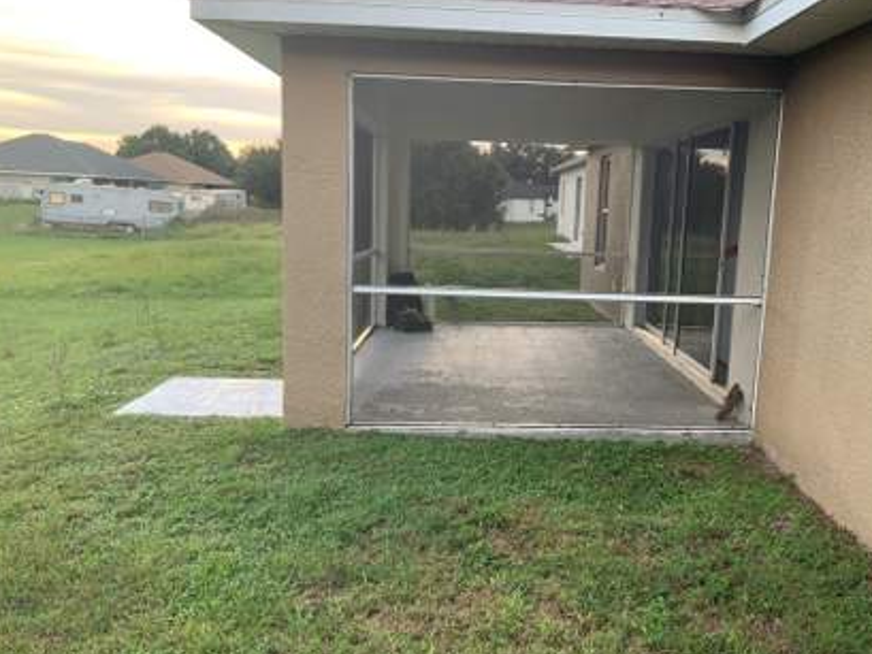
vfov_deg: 41.8
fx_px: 857
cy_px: 334
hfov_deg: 53.8
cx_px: 492
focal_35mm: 34
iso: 20
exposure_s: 1/122
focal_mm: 3
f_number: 1.8
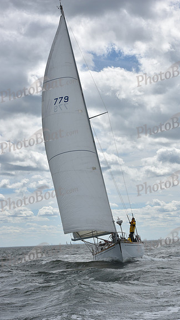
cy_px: 161
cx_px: 107
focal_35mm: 74
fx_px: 629
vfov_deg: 28.6
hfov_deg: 16.3
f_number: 10
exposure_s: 1/1250
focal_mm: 70
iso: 320
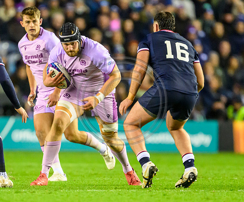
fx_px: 8575
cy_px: 161
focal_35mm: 1171
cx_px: 109
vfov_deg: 1.4
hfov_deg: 1.6
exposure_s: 1/800
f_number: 4
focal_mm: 560
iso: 10000
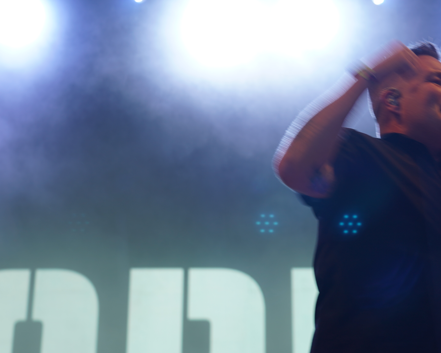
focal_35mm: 103
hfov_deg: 18.6
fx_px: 1344
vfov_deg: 14.9
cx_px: 284
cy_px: 111
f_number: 4
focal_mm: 53
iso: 100
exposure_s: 1/60
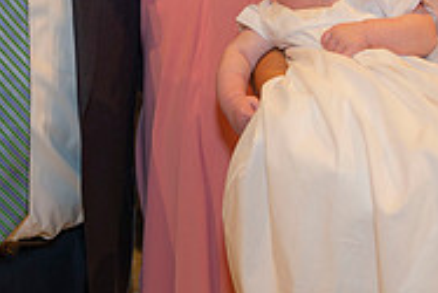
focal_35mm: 99
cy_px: 0
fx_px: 1205
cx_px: 112
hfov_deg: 20.4
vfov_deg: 13.7
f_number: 2.8
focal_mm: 32
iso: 1000
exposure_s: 1/100
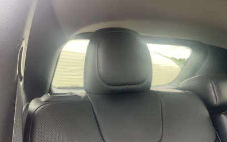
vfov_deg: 40.6
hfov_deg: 61.2
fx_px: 192
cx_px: 113
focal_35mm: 31
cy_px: 72
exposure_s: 1/87
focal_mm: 3
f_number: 1.8
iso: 64
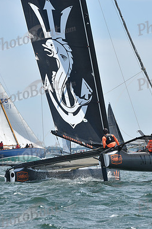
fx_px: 1770
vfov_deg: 7.4
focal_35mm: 279
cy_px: 114
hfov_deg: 4.9
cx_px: 107
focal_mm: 185
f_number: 7.1
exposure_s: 1/1250
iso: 250
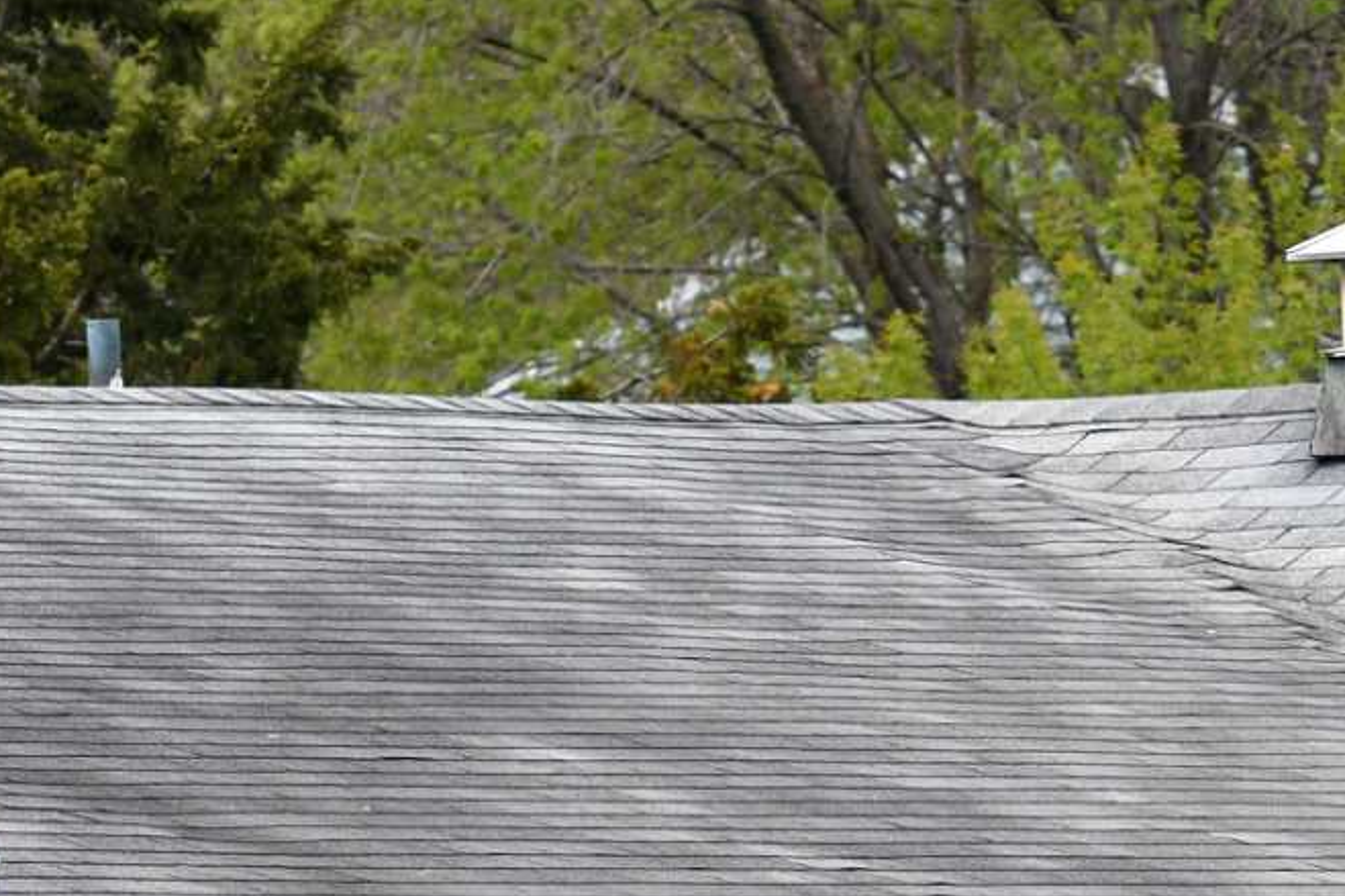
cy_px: 1015
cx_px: 1608
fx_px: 23514
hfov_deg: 3.3
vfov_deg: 2.2
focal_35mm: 630
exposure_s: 1/500
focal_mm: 135
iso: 250
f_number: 5
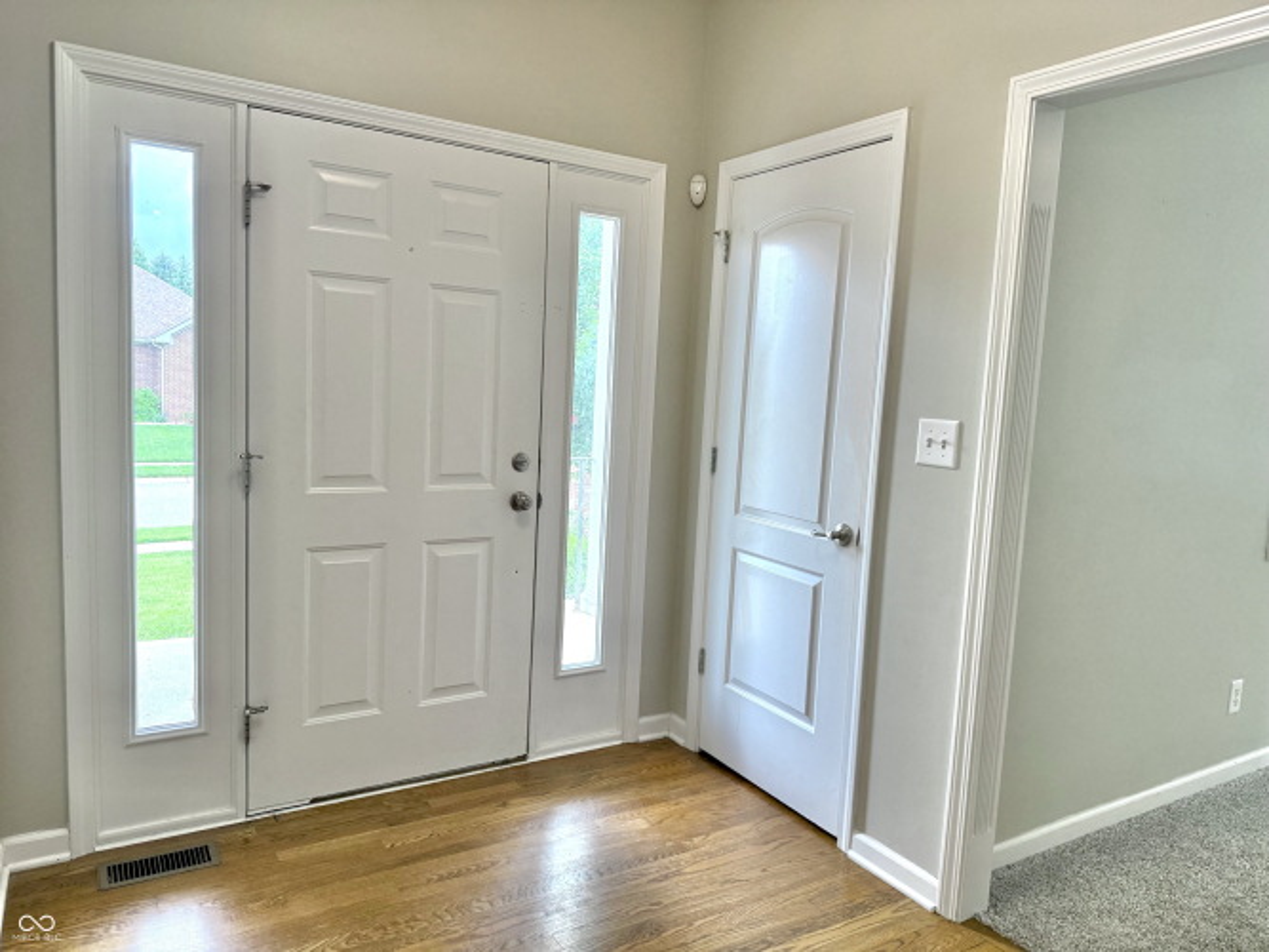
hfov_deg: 71.6
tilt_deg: -6.2
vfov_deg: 56.8
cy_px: 476
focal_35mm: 24
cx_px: 634
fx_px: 880
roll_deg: -3.3
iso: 200
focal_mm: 6.76
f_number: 1.78
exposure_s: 1/208
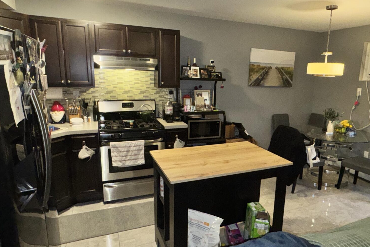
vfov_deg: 51.3
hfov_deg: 71.0
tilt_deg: -11.5
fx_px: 257
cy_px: 128
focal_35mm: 25
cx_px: 216
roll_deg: -0.9
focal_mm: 2.22
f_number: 2.2
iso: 160
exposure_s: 1/60
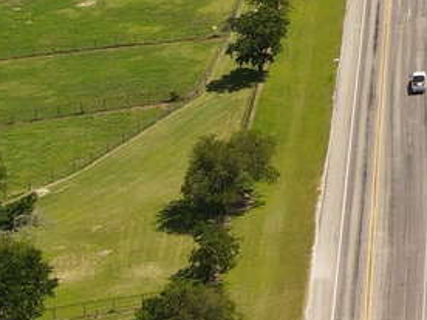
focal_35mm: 125
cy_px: -343
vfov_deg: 10.7
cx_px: 849
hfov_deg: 13.5
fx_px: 1542
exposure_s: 1/60
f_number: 2.8
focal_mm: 4.5
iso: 100
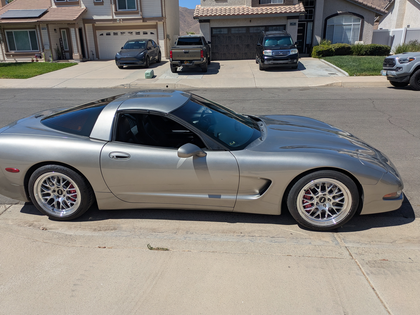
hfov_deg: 65.3
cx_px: 199
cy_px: 157
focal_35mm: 27
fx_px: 328
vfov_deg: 51.4
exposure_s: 1/5076
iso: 50
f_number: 1.89
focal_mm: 5.43
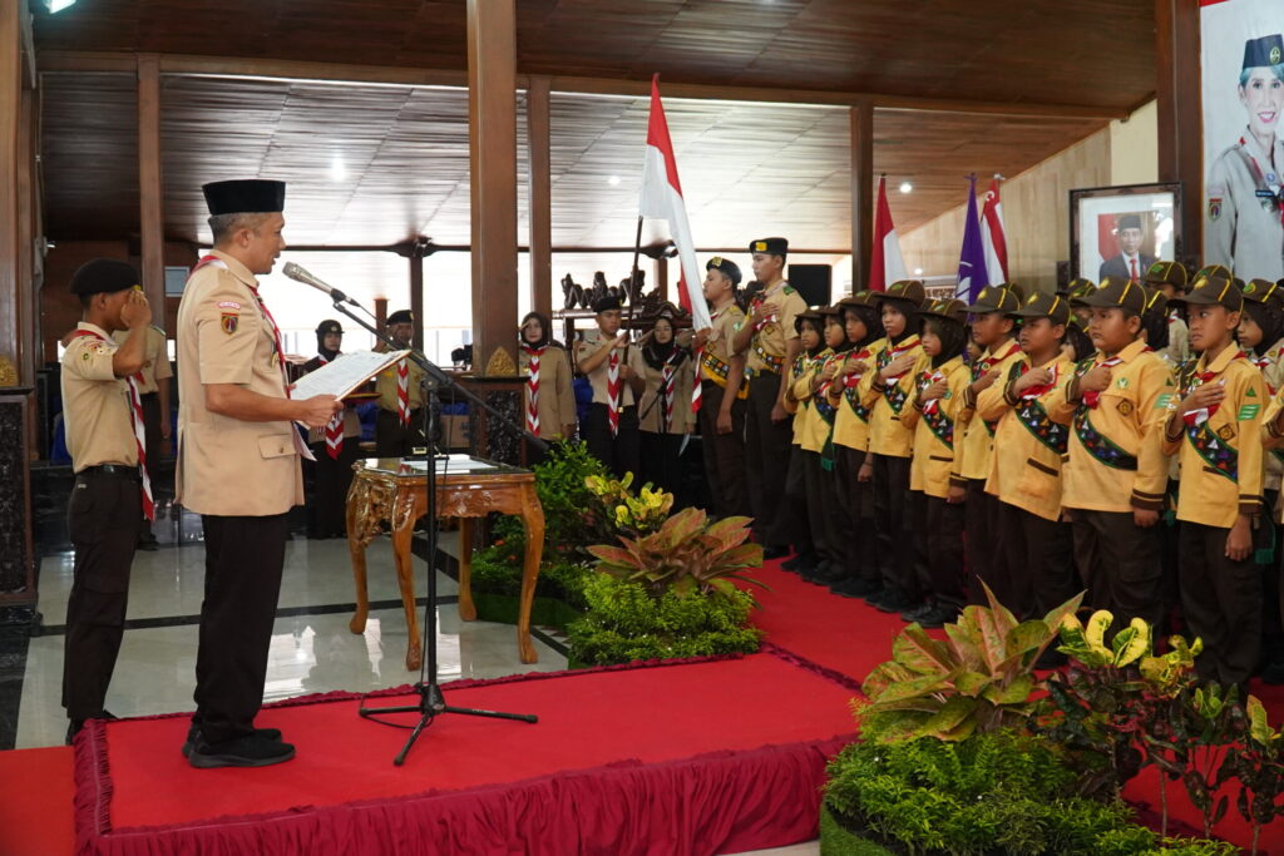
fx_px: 1284
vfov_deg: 36.9
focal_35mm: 36
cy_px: 428
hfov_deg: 53.1
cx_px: 642
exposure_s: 1/100
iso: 3200
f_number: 4.5
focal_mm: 24
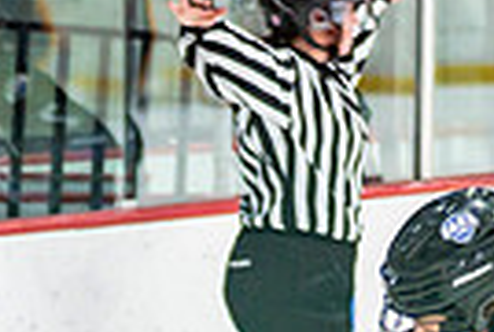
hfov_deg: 3.3
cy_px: 598
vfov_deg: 2.2
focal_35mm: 632
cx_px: -81
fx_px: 8692
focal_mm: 100
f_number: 2.8
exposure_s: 1/640
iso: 500
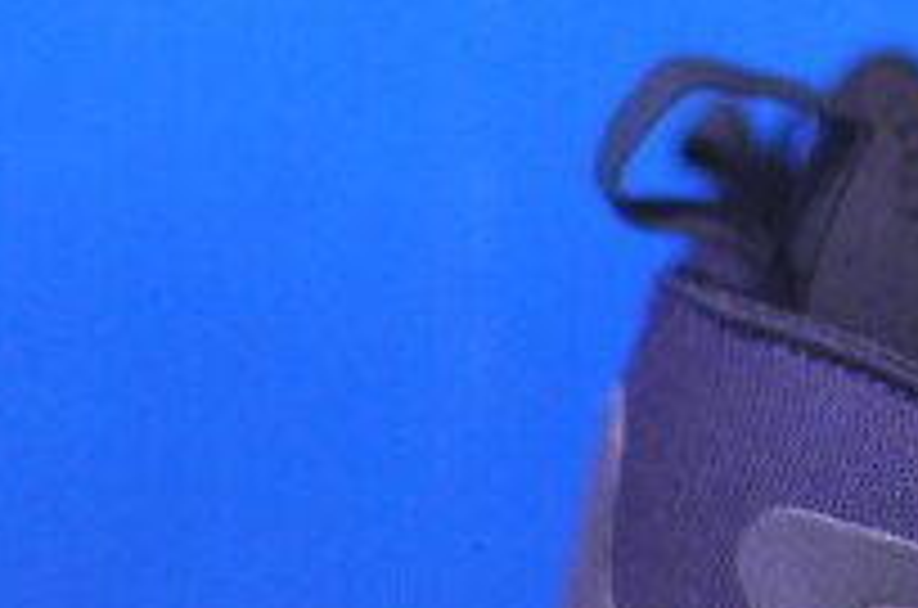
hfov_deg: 6.8
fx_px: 7479
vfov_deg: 4.7
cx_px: 1678
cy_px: 358
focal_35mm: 294
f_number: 2.2
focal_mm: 50
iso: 250
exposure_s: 1/320
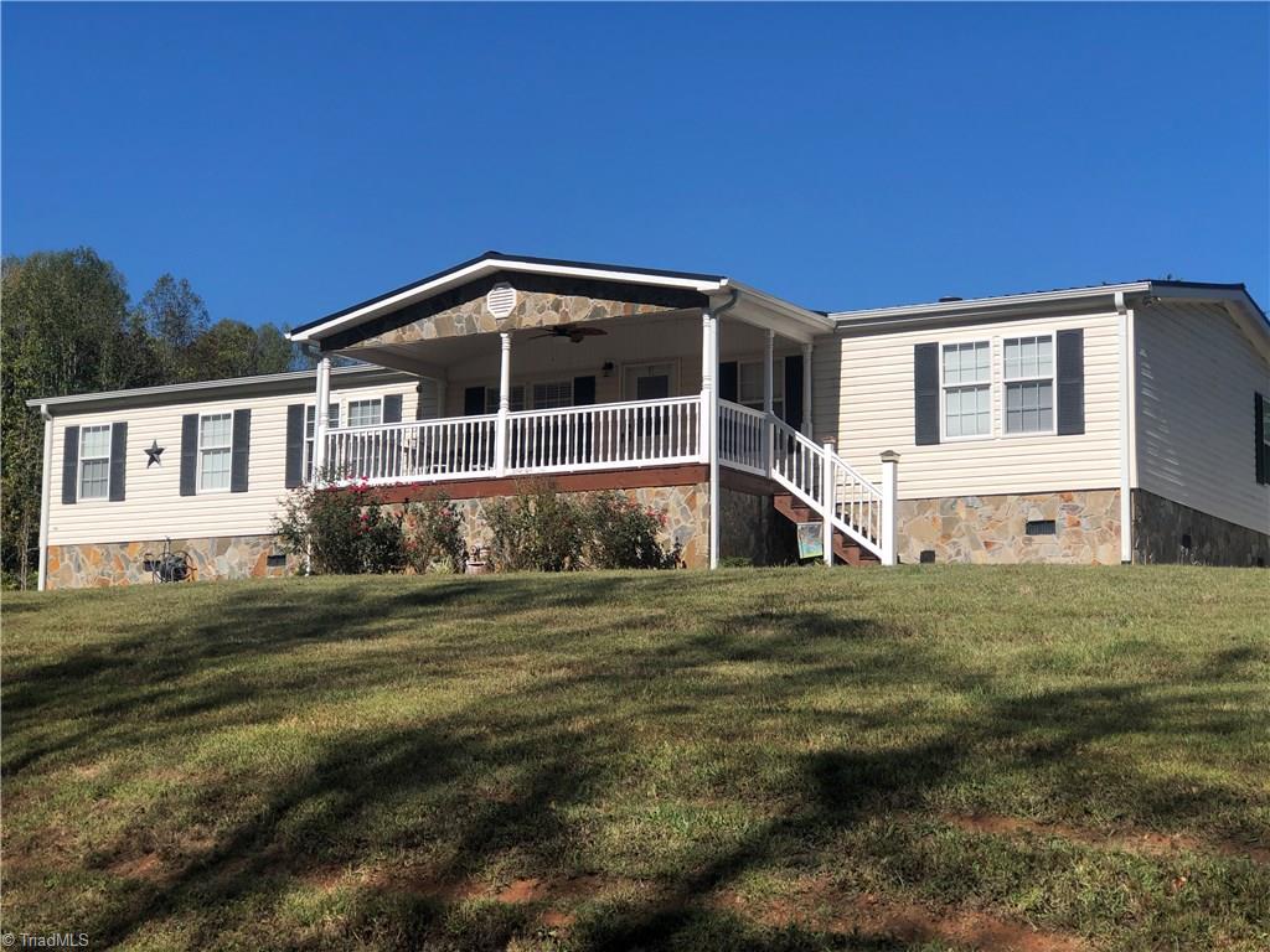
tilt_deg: +6.5
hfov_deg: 33.8
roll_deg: -1.5
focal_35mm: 57
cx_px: 635
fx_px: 2091
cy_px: 476
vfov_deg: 25.7
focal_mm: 6.6
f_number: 2.8
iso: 20
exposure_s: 1/941
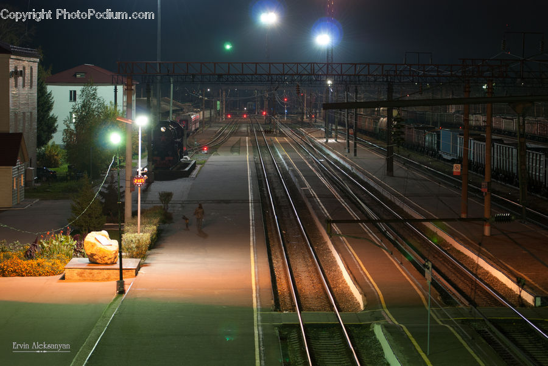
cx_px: 274
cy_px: 183
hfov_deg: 19.4
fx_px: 1600
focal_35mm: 105
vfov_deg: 13.1
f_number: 2.8
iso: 200
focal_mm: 70
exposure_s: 1/1.67
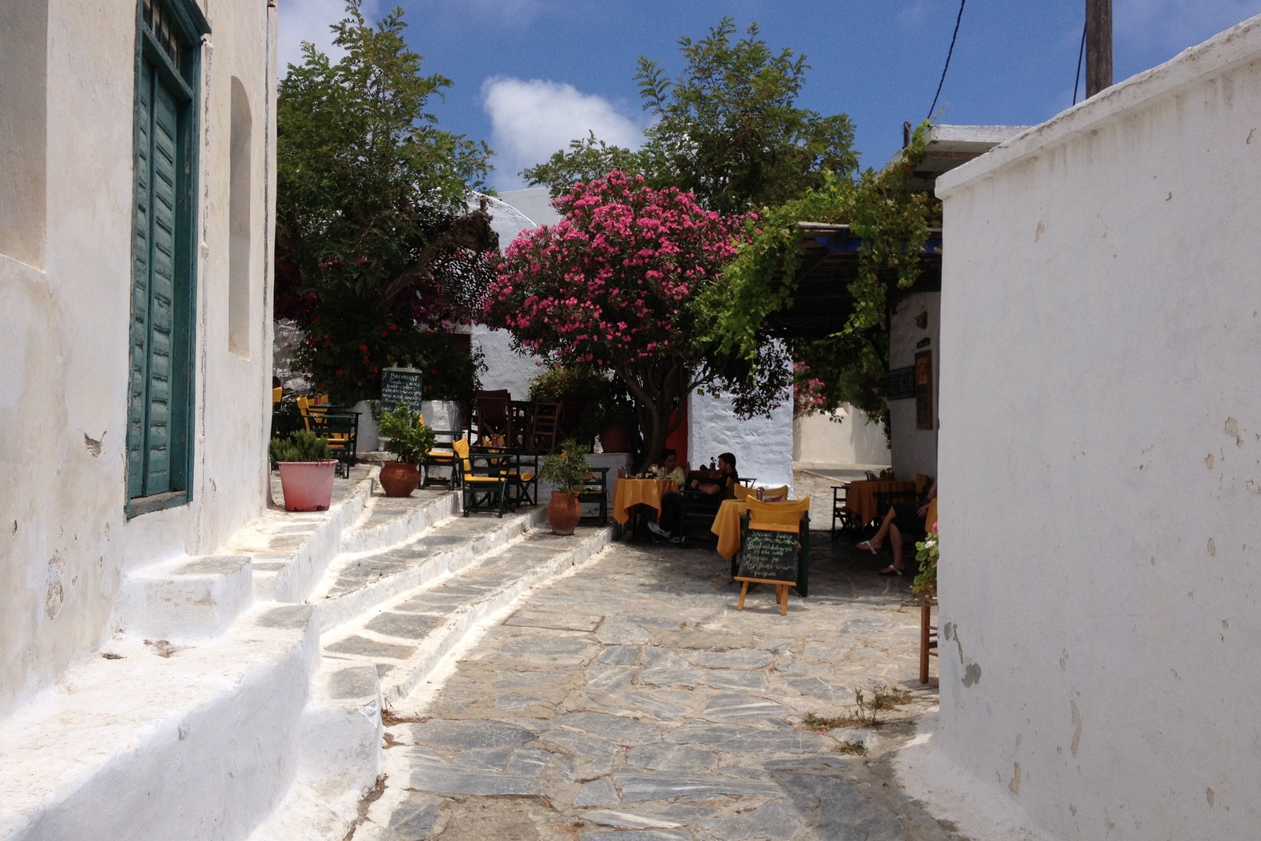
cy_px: 382
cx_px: 635
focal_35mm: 37
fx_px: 1296
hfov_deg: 51.9
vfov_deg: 35.9
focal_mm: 4.28
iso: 50
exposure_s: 1/3247
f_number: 2.4
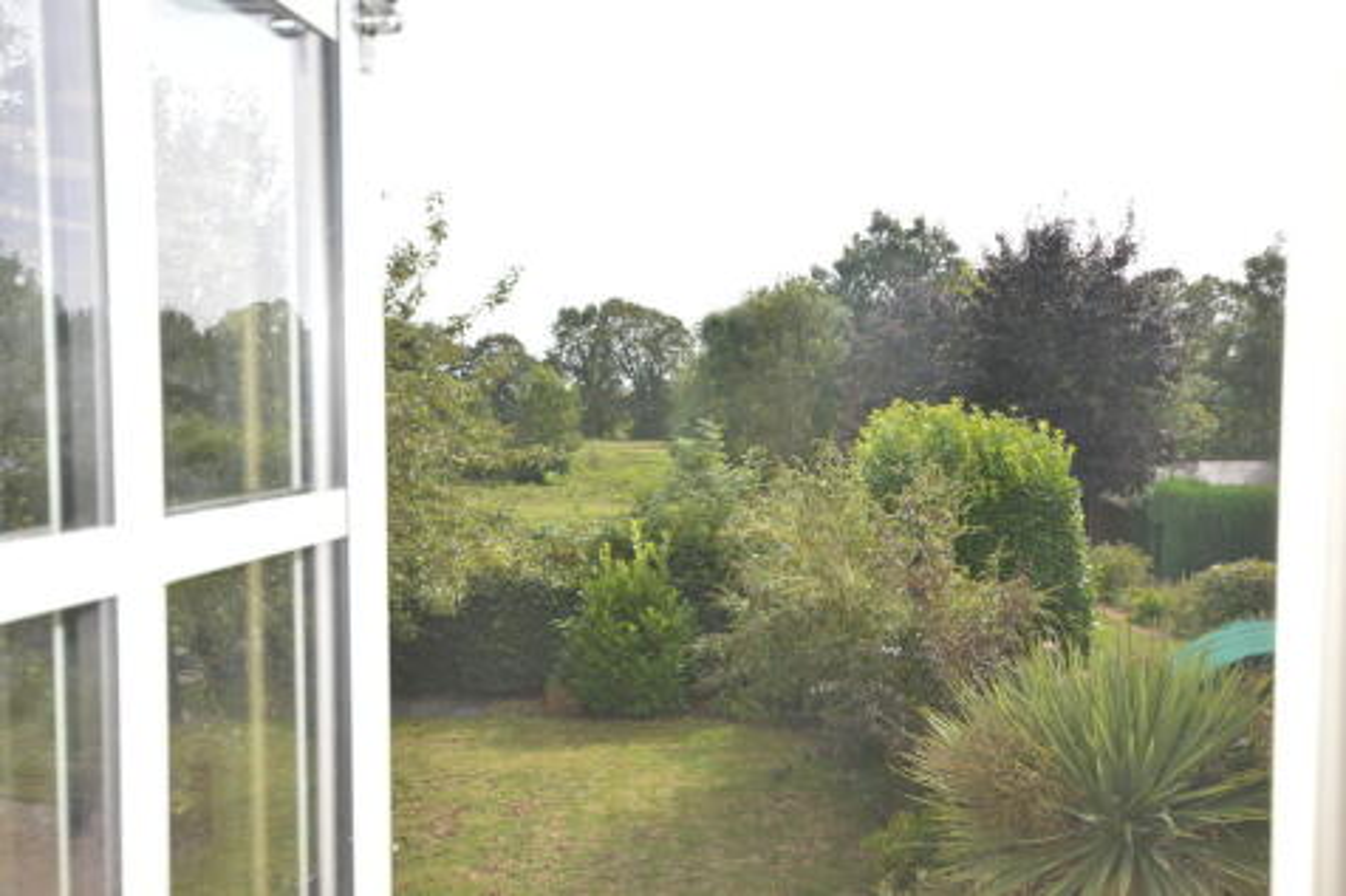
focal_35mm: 30
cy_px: 448
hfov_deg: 61.9
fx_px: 1121
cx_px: 673
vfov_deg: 43.6
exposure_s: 1/125
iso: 100
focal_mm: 20
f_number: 5.6
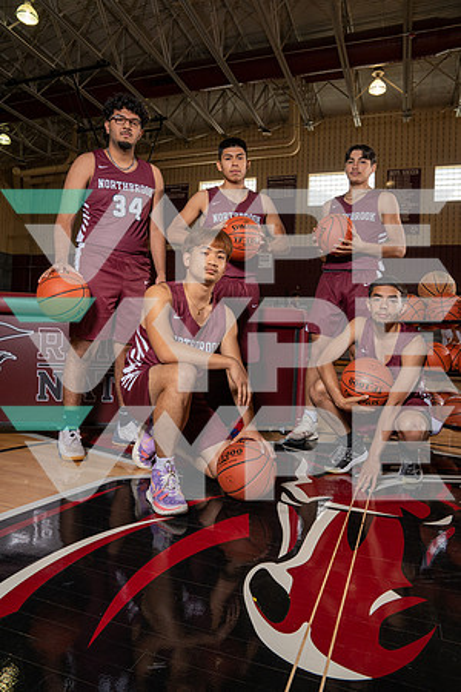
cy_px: 346
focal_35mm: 25
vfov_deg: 71.5
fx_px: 480
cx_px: 230
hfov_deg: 51.3
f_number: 8
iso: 500
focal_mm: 25
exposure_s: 1/250
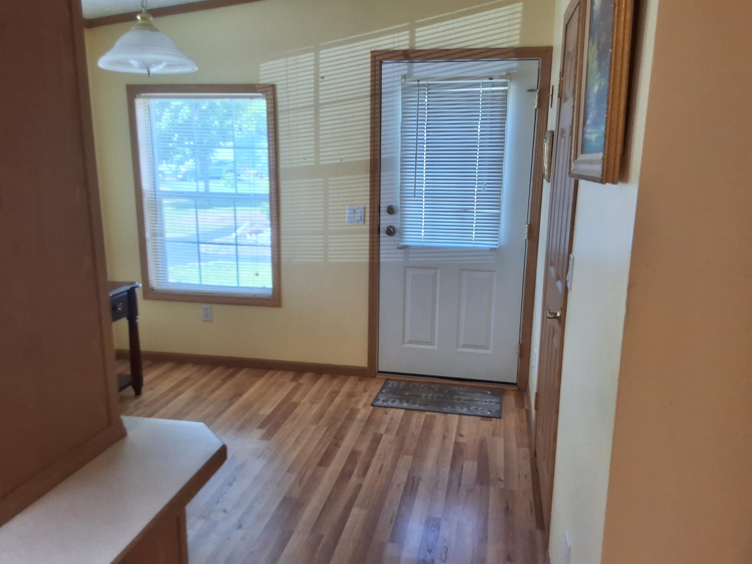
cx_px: 376
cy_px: 282
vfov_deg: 49.7
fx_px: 608
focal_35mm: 28
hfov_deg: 63.4
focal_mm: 2.91
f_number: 1.9
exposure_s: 1/120
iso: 64
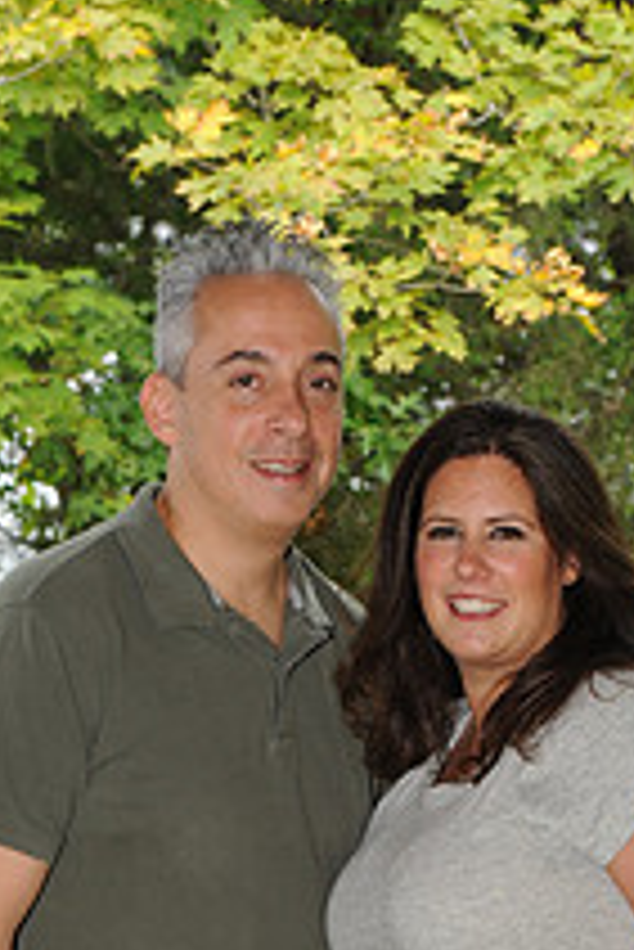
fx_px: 3481
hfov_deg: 10.4
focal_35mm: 132
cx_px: 414
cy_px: 1112
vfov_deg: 15.0
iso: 500
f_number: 5.6
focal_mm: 48
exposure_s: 1/200
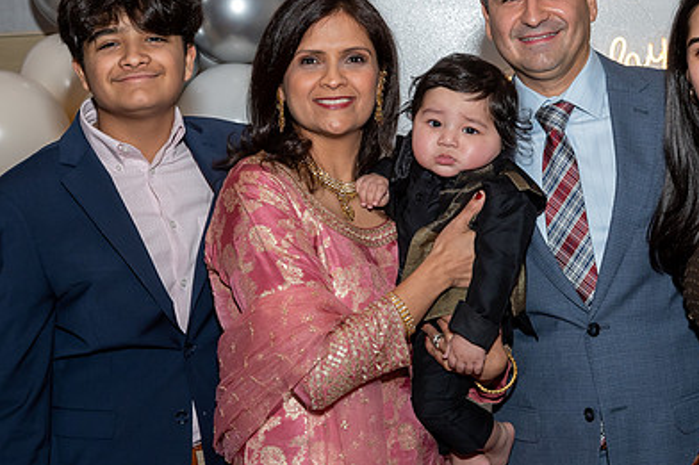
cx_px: 433
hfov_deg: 24.4
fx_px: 1611
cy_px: 171
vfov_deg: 16.4
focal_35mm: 83
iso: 500
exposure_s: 1/250
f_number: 7.1
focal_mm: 35
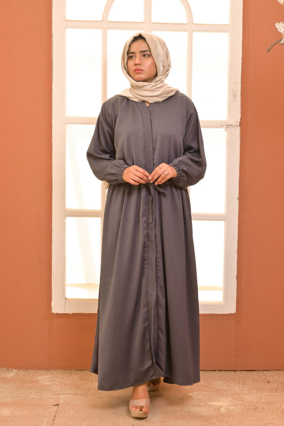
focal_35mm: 50
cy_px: 213
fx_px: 592
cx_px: 142
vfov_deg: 39.6
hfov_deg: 27.0
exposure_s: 1/200
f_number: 6.3
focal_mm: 50
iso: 500
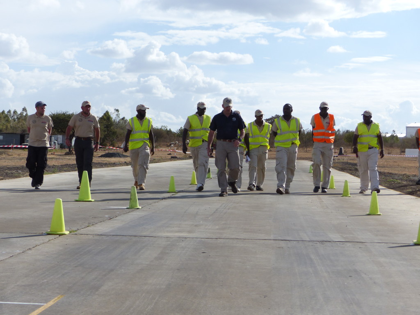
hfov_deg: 23.6
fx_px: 1007
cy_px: 158
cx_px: 210
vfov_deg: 17.8
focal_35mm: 83
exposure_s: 1/2000
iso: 100
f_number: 3.2
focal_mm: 15
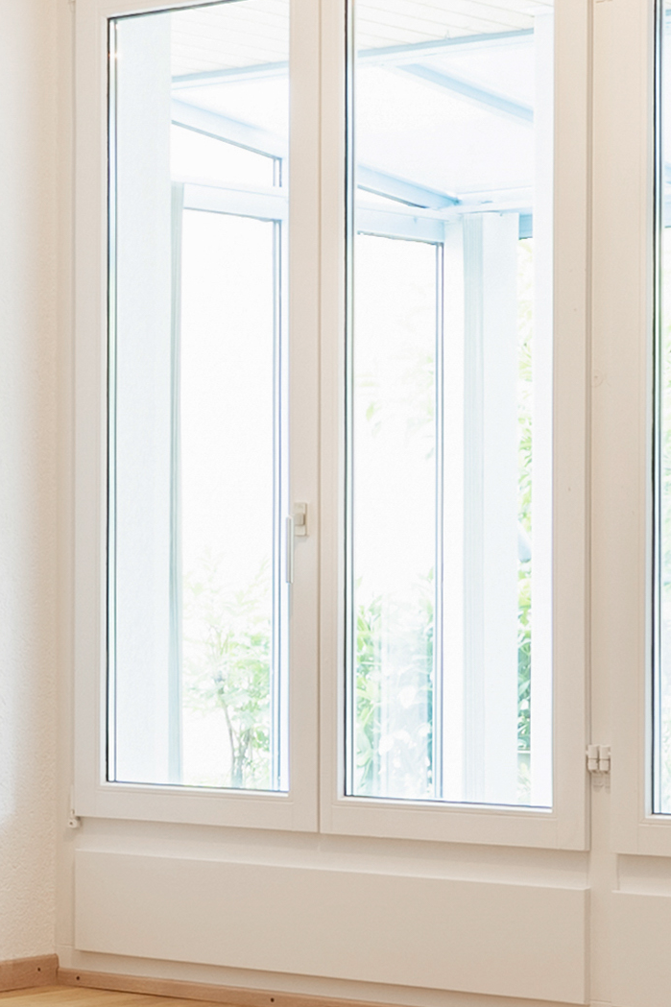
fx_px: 3048
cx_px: -293
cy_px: 642
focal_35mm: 109
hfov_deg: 12.1
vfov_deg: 18.7
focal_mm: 14
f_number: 8
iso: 100
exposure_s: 1/4
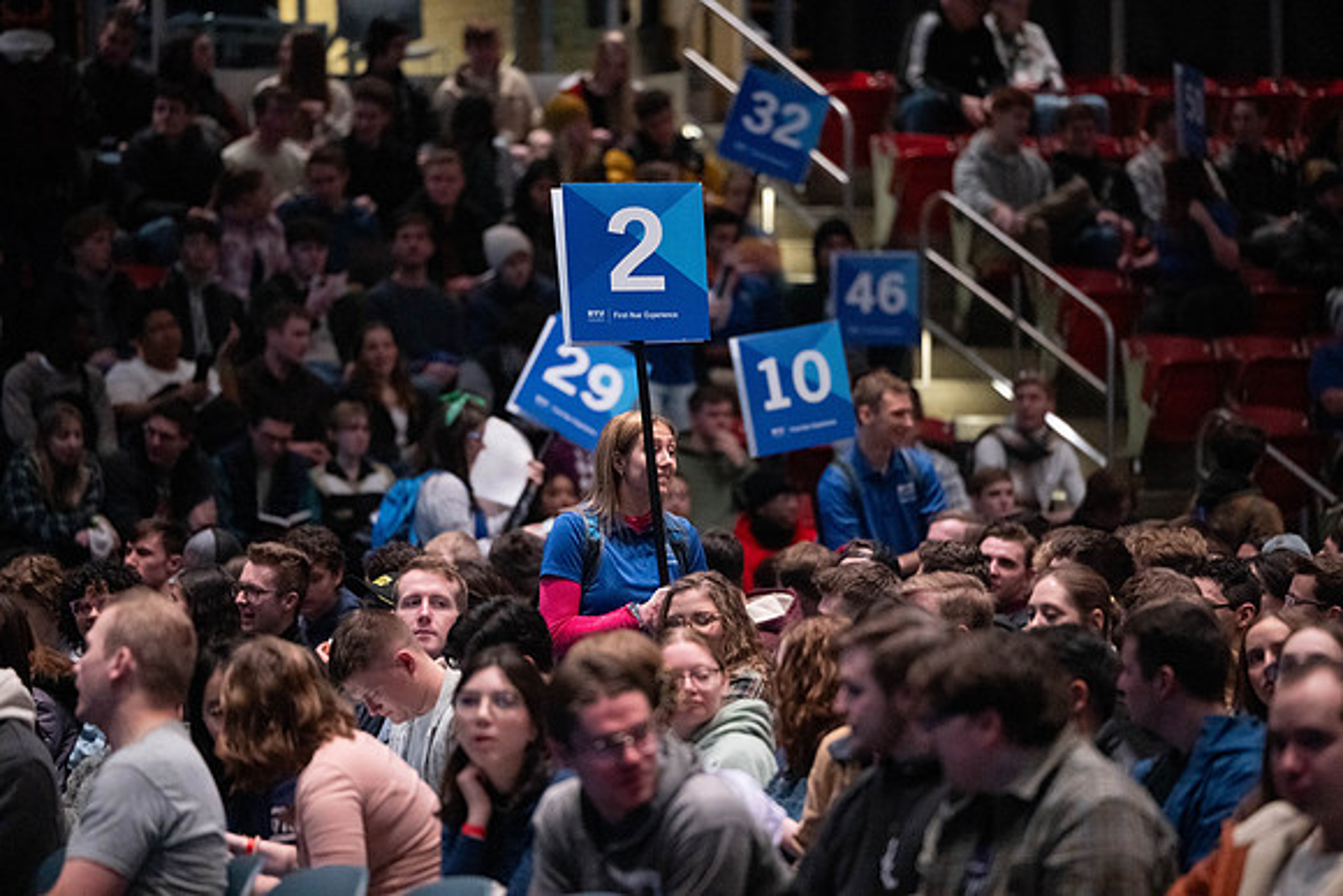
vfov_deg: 7.6
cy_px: 448
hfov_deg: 11.4
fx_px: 6716
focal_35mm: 180
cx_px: 672
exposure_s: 1/320
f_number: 2.8
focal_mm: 180
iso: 6400
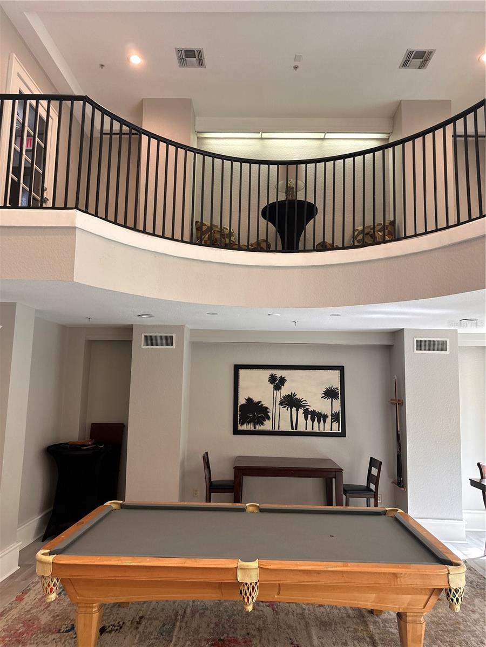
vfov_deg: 71.6
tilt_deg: +6.9
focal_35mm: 24
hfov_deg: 56.8
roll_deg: -2.2
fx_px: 449
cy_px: 324
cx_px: 243
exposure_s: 1/60
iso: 125
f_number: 1.78
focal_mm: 6.86
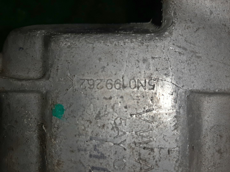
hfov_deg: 67.3
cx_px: 115
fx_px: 173
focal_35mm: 26
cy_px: 86
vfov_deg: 53.1
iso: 40
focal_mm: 3.93
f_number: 1.7
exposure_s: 1/252
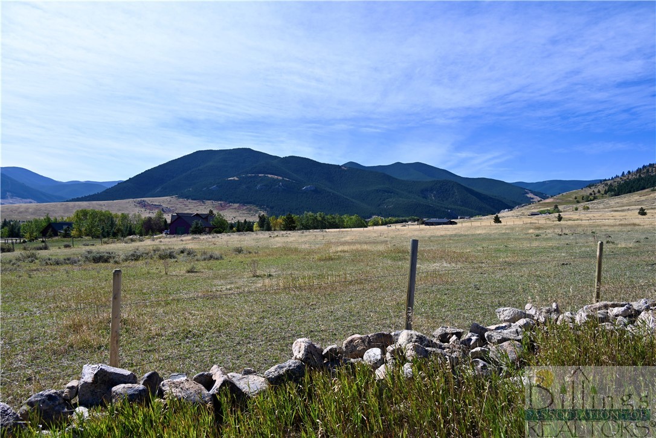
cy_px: 219
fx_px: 437
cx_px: 328
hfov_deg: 73.7
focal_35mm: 24
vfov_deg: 53.1
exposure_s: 1/400
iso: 100
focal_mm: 24
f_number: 7.1
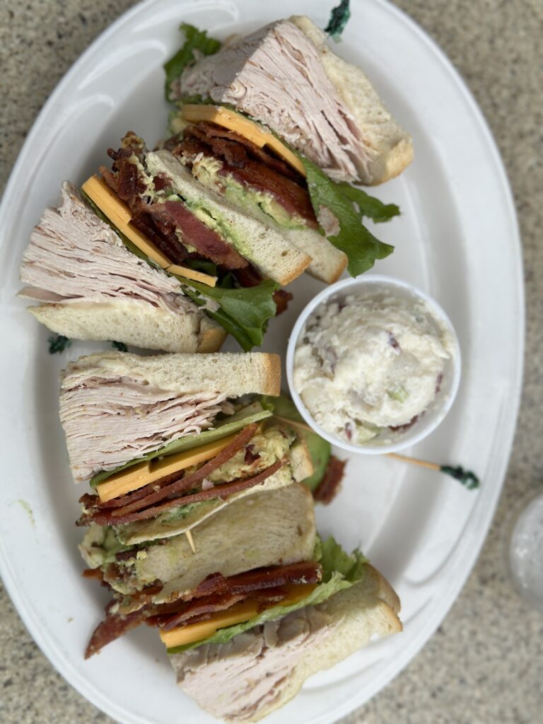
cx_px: 272
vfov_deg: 39.7
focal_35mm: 48
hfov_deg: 30.3
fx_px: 1004
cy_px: 362
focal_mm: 6.86
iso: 80
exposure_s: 1/2532
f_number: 1.78
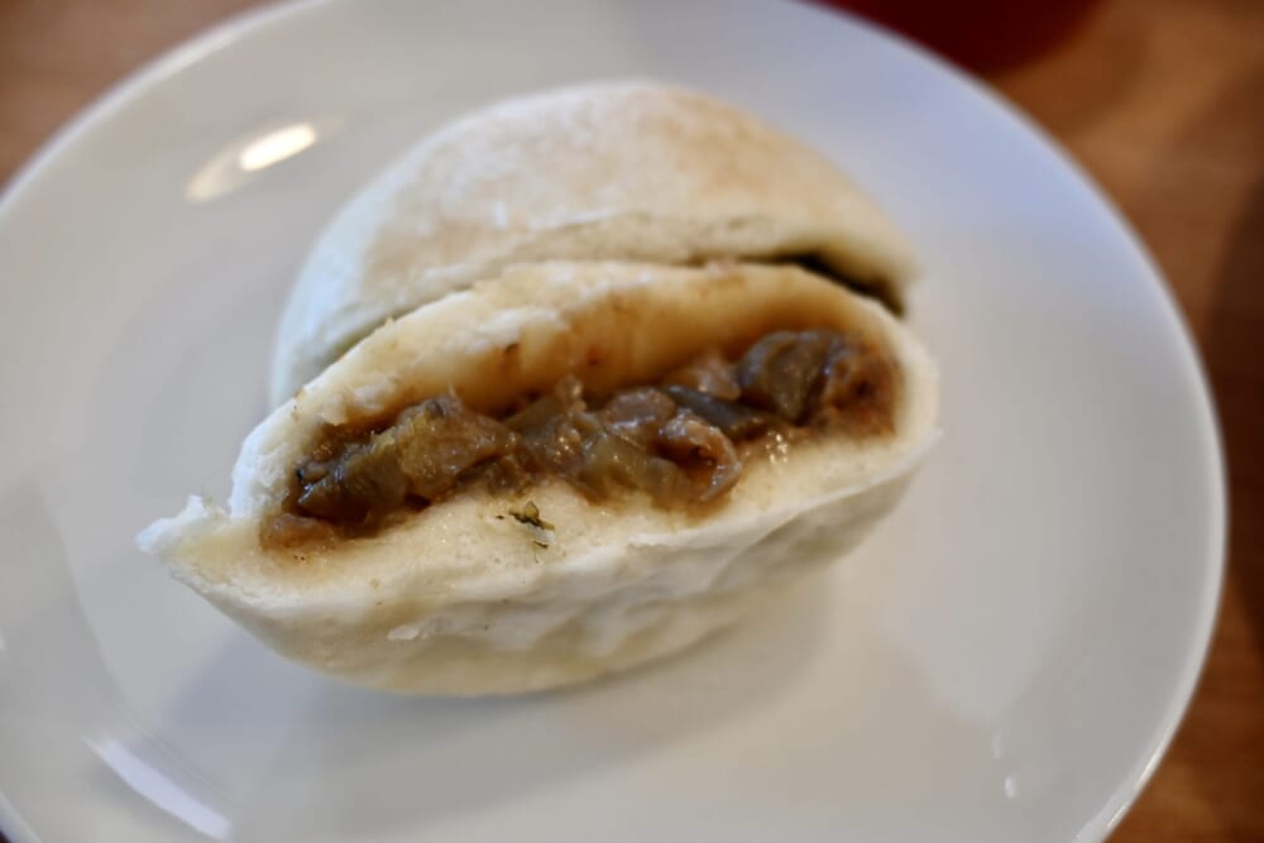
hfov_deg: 48.7
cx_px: 632
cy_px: 422
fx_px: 1396
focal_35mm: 40
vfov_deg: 33.6
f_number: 4.5
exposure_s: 1/125
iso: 720
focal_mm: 26.5
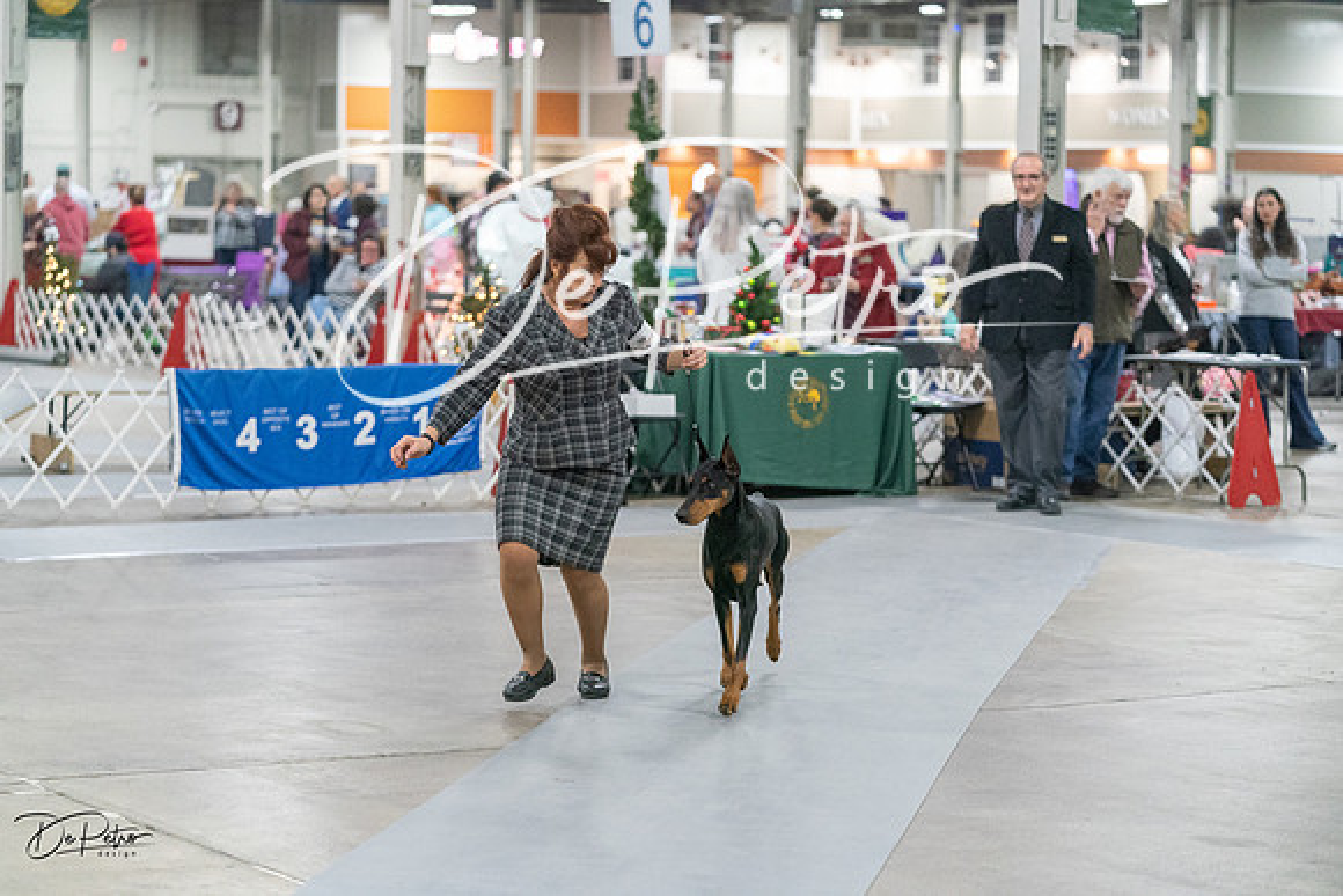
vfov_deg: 14.4
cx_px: 672
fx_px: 3545
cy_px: 448
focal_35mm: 95
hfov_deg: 21.5
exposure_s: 1/320
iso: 6400
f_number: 2.8
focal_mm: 95
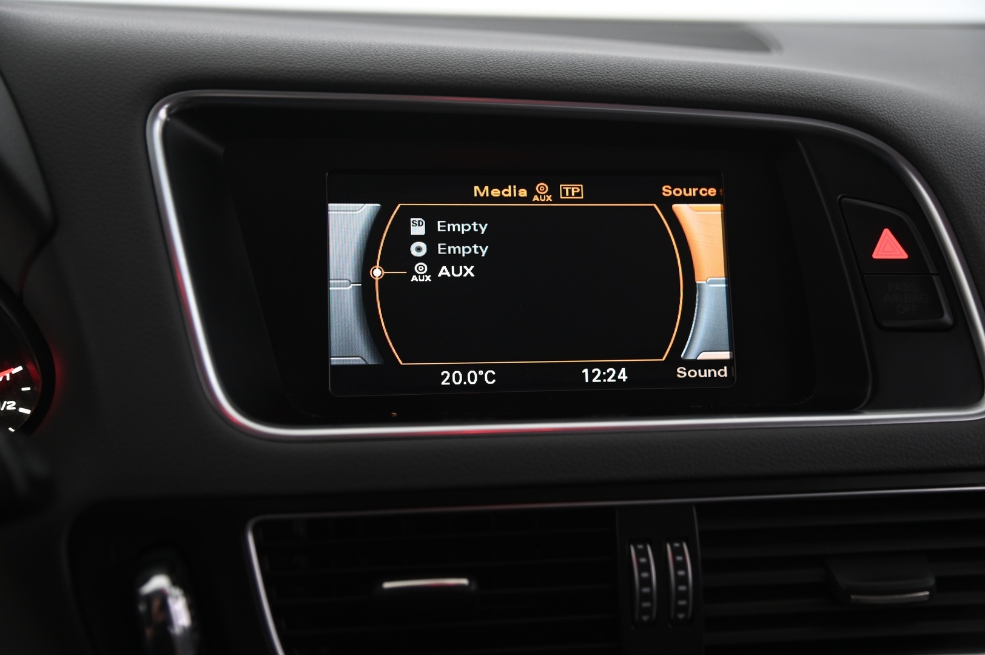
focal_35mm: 48
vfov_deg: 28.0
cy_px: 328
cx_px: 492
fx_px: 1312
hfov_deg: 41.1
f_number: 4
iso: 1000
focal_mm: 48
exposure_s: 1/15
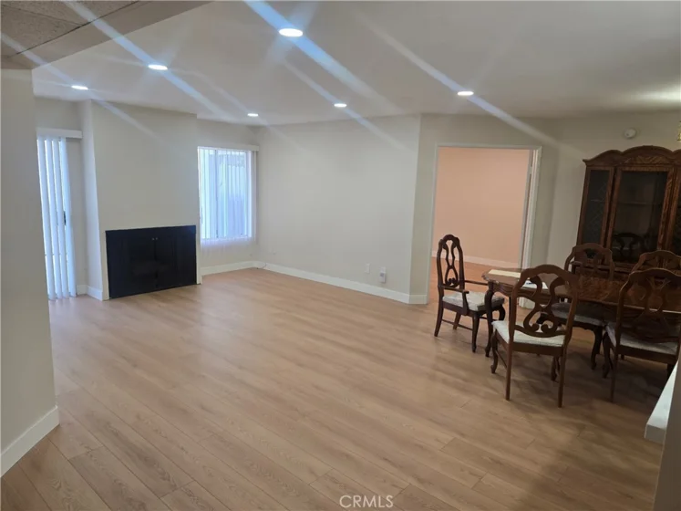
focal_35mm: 23
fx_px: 452
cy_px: 256
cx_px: 340
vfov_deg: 58.9
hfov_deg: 73.9
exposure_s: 1/120
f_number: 1.7
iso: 80
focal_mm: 6.3
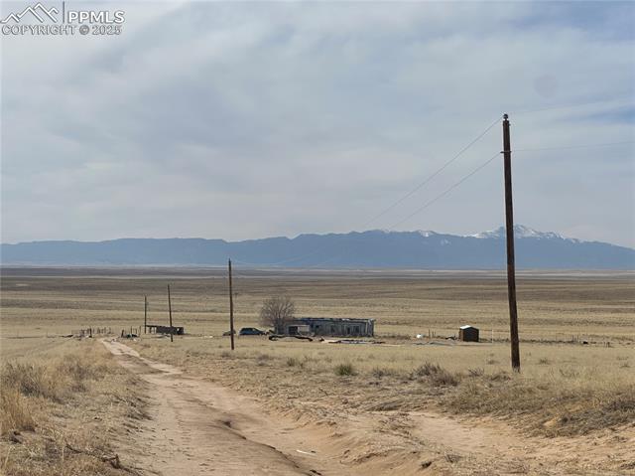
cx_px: 318
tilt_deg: +1.1
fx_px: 1411
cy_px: 238
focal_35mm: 77
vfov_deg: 19.1
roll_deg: -1.5
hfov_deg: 25.4
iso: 32
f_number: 2.8
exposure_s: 1/1908
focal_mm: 9
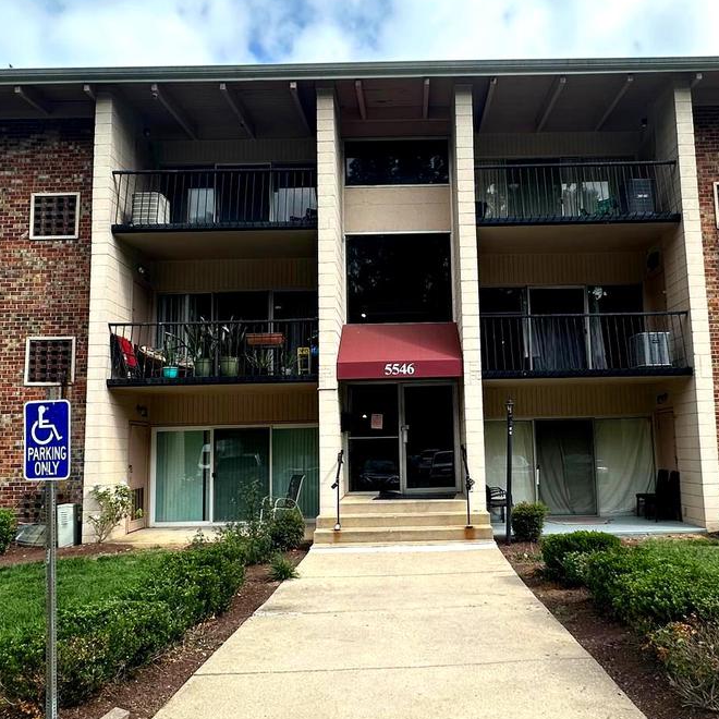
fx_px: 634
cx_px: 412
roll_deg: +1.1
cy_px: 381
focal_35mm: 27
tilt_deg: +6.9
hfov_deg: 58.8
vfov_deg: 59.0
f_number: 2.2
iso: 40
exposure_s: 1/764
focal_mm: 2.22
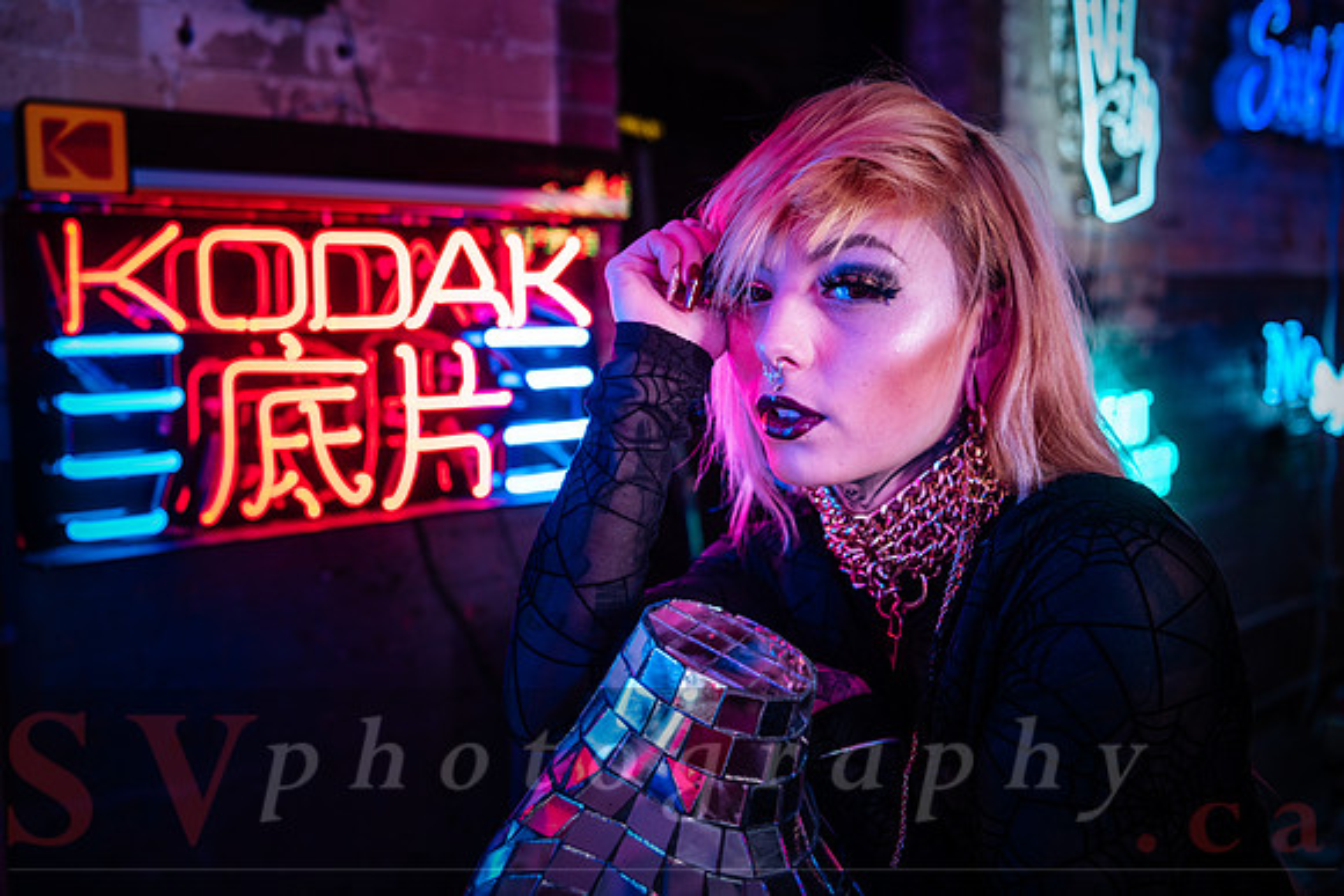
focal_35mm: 36
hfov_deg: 53.5
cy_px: 385
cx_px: 576
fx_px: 1328
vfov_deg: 37.2
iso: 200
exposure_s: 1/80
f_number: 2.8
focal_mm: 31
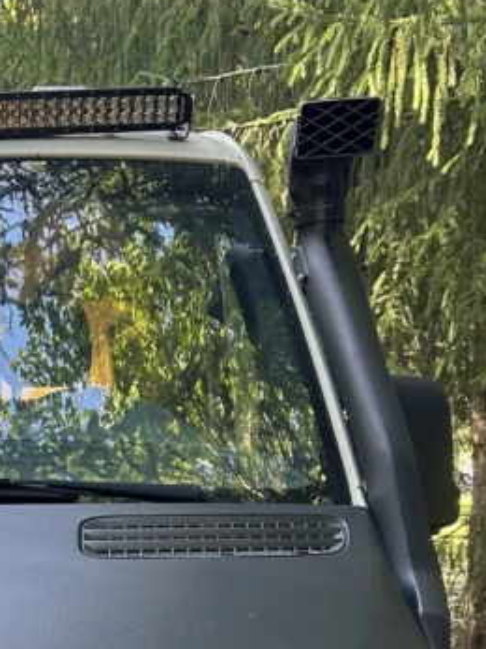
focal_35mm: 80
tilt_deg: -9.5
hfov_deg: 16.9
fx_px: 1498
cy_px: 721
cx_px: -215
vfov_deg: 22.9
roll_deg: +0.3
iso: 100
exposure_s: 1/121
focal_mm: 5.7
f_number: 1.5
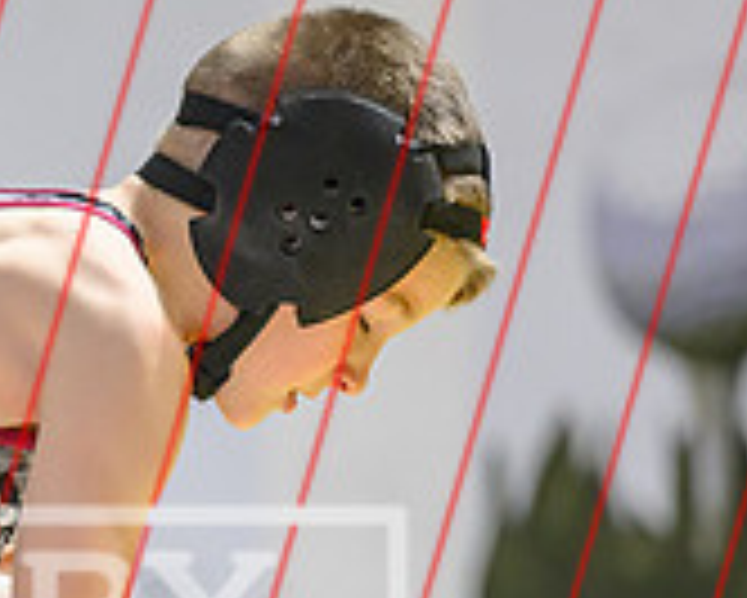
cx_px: -169
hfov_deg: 2.6
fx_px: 16392
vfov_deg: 2.1
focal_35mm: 741
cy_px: 504
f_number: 2.8
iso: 2200
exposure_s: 1/800
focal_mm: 185
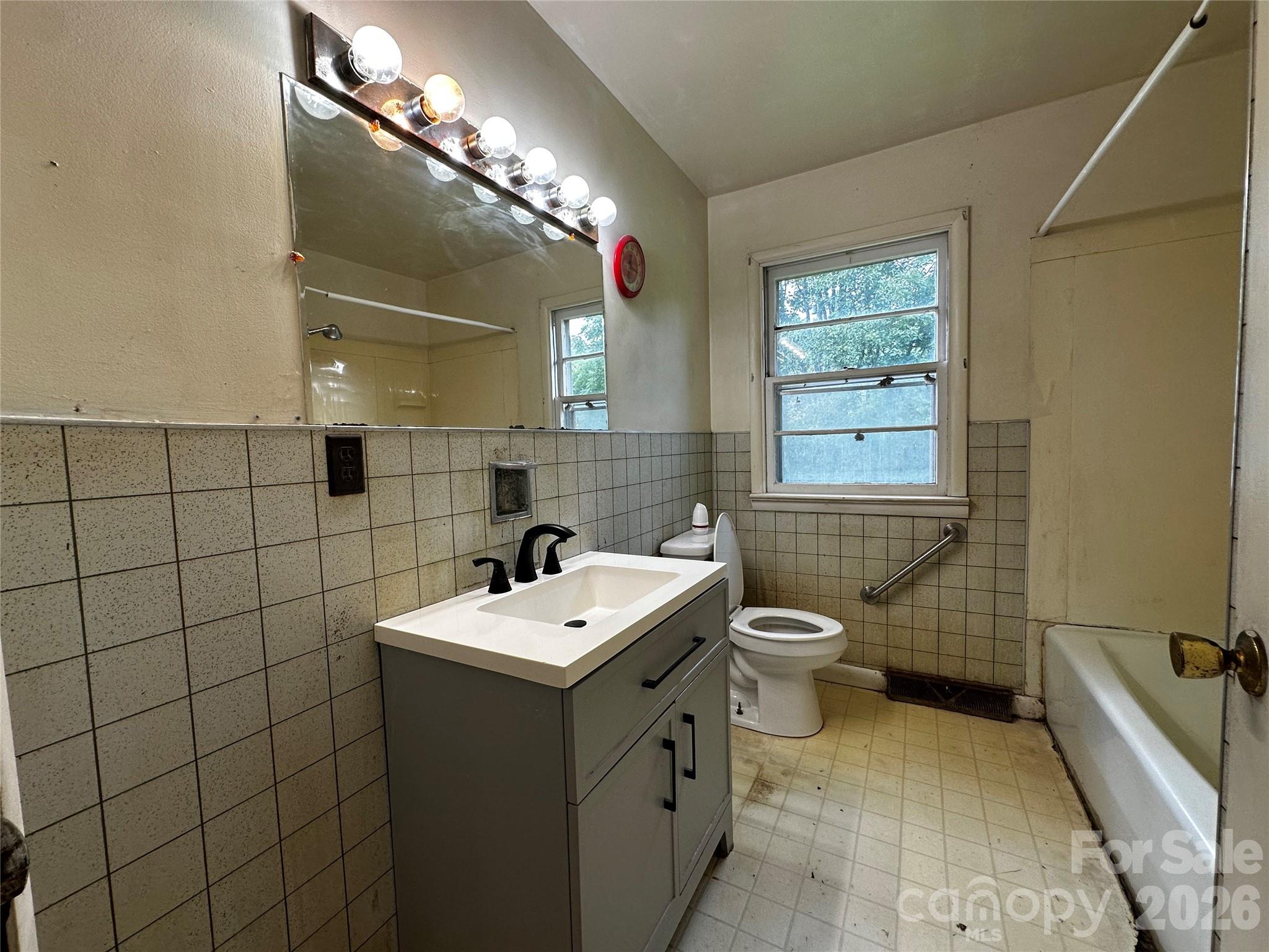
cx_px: 634
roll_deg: +2.3
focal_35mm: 14
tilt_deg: -4.4
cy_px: 476
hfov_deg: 102.1
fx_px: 513
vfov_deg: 85.7
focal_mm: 2.22
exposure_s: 1/120
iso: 100
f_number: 2.2
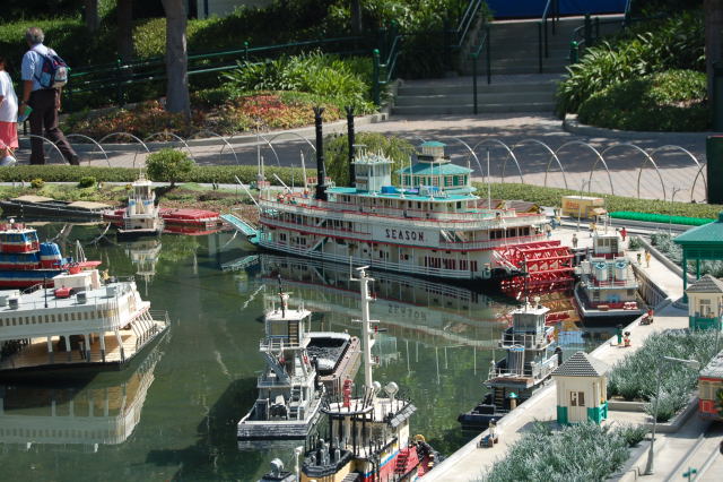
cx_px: 362
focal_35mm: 82
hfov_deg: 24.6
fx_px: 1656
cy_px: 241
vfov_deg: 16.5
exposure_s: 1/160
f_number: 6.3
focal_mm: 55
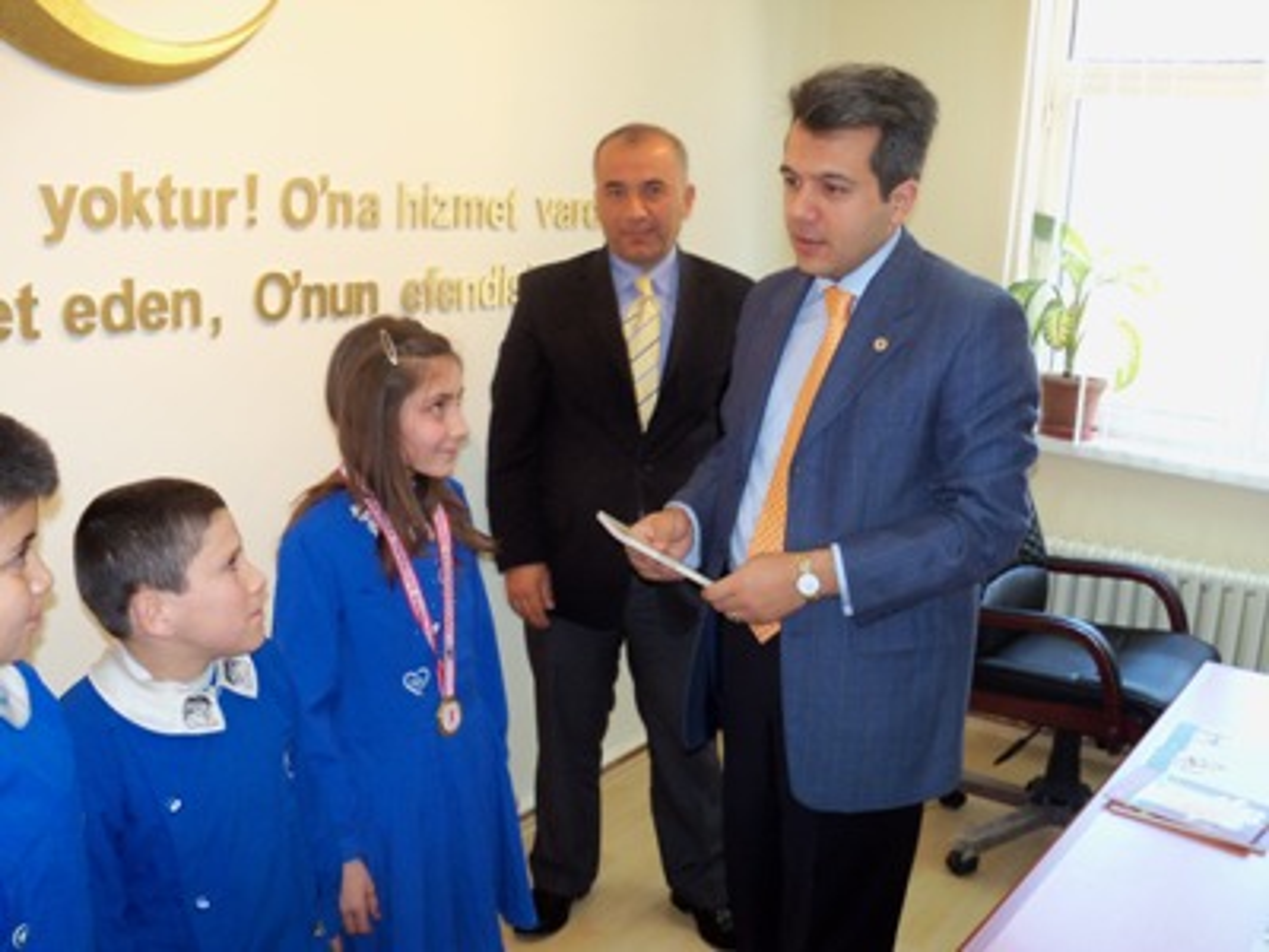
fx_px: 1283
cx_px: 634
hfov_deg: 52.6
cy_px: 476
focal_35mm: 35
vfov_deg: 40.7
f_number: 3.5
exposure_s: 1/30
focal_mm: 6.2
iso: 200
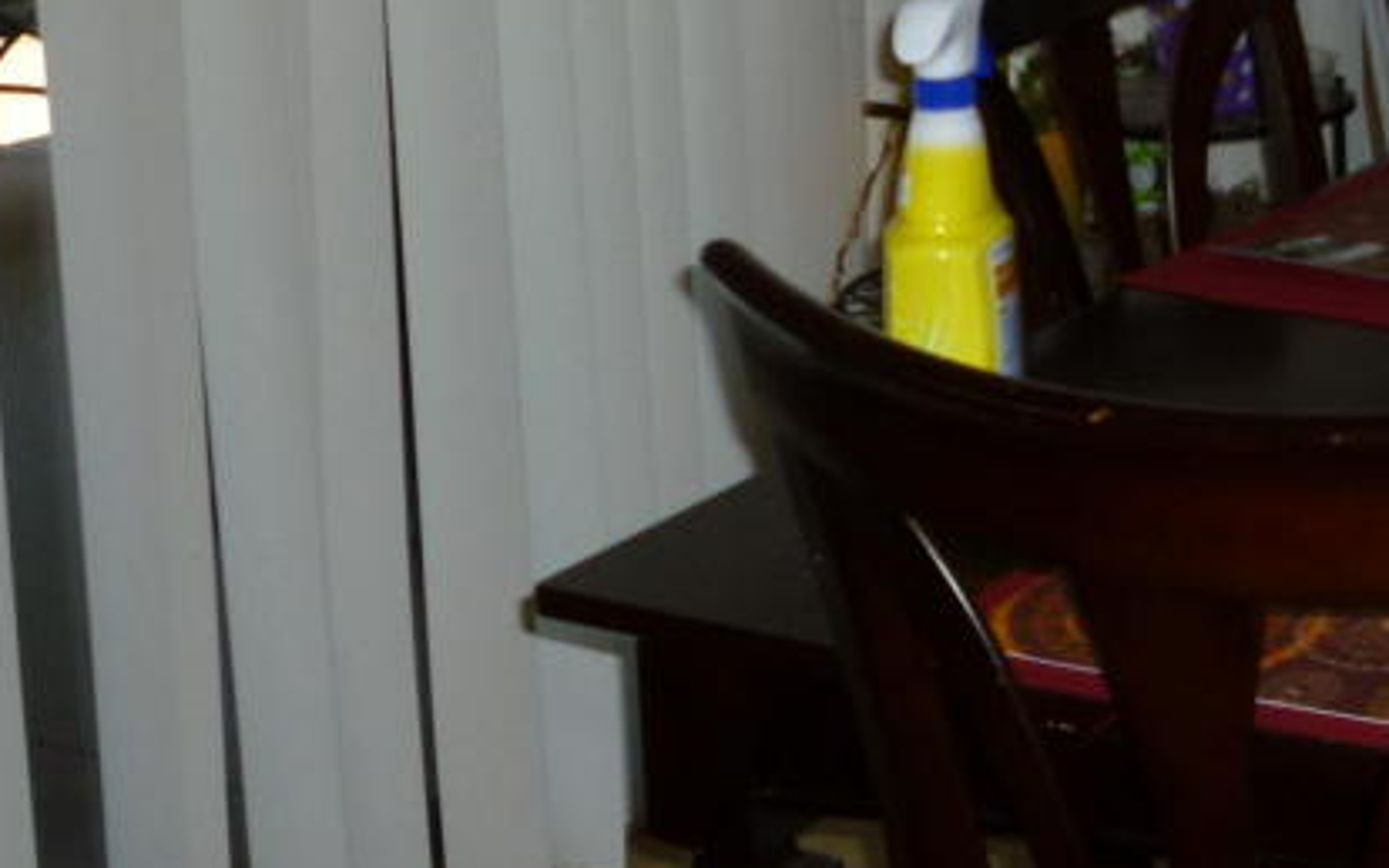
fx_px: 2878
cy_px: -84
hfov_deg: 24.5
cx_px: 1684
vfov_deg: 16.7
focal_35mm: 76
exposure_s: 1/125
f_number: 3.3
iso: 100
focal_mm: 5.2
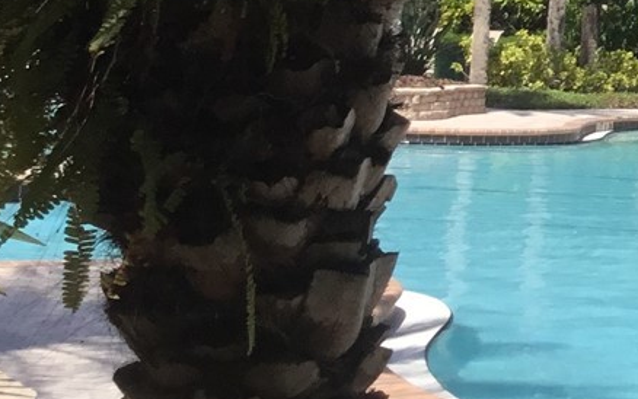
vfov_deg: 10.3
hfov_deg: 15.4
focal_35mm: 120
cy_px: -336
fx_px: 2087
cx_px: 1090
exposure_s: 1/1217
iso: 25
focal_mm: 3.3
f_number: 2.4
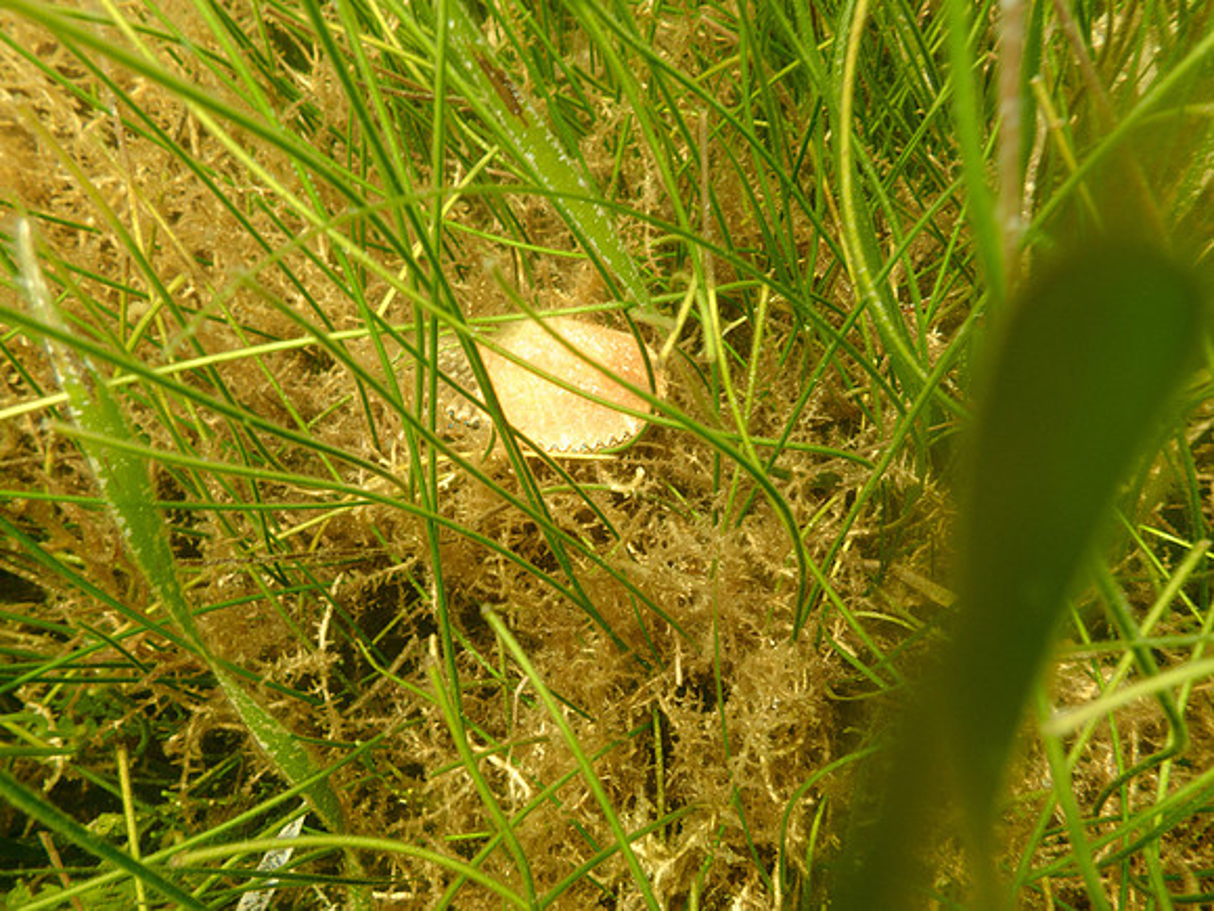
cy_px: 456
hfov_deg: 69.4
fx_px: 877
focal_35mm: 25
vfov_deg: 54.9
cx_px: 607
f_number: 2.8
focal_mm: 4.5
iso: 100
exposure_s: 1/100
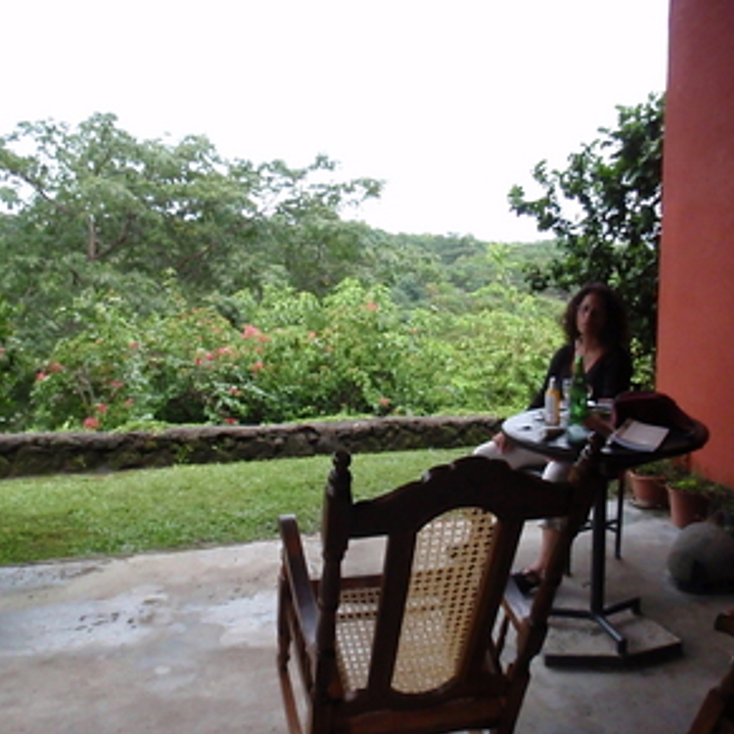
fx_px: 816
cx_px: 383
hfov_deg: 48.4
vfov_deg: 48.5
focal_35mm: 34
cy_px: 368
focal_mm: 5
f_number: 3.2
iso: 640
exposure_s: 1/125
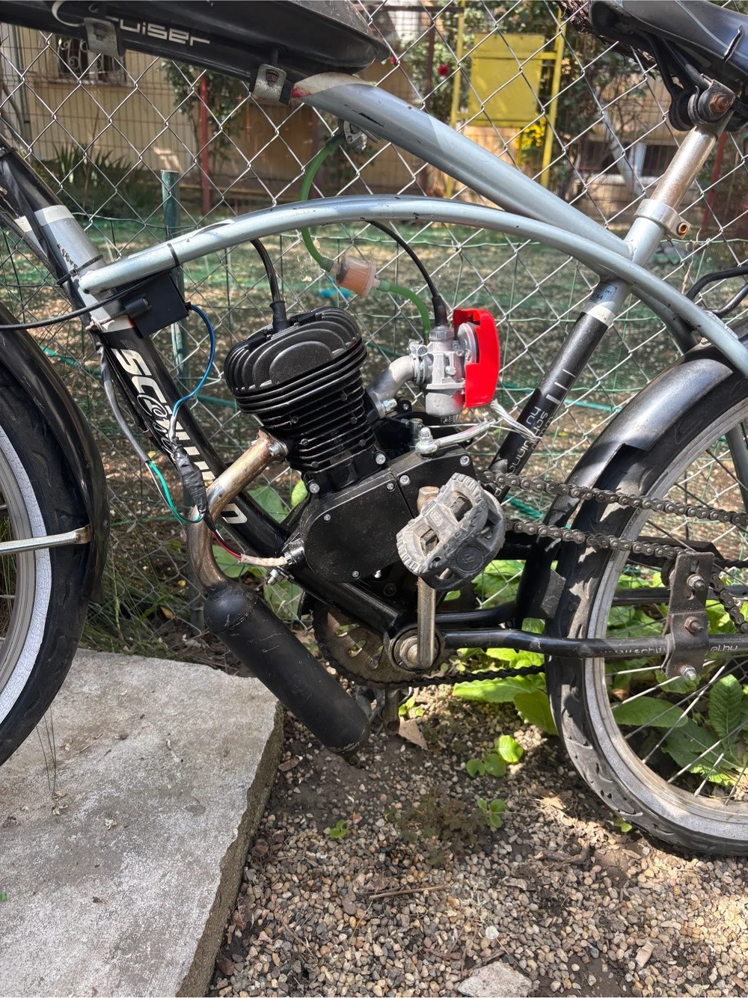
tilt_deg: -23.6
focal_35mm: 26
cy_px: 499
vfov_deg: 67.3
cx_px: 374
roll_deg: -3.4
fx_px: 749
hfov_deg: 53.0
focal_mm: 5.96
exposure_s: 1/266
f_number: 1.6
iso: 40
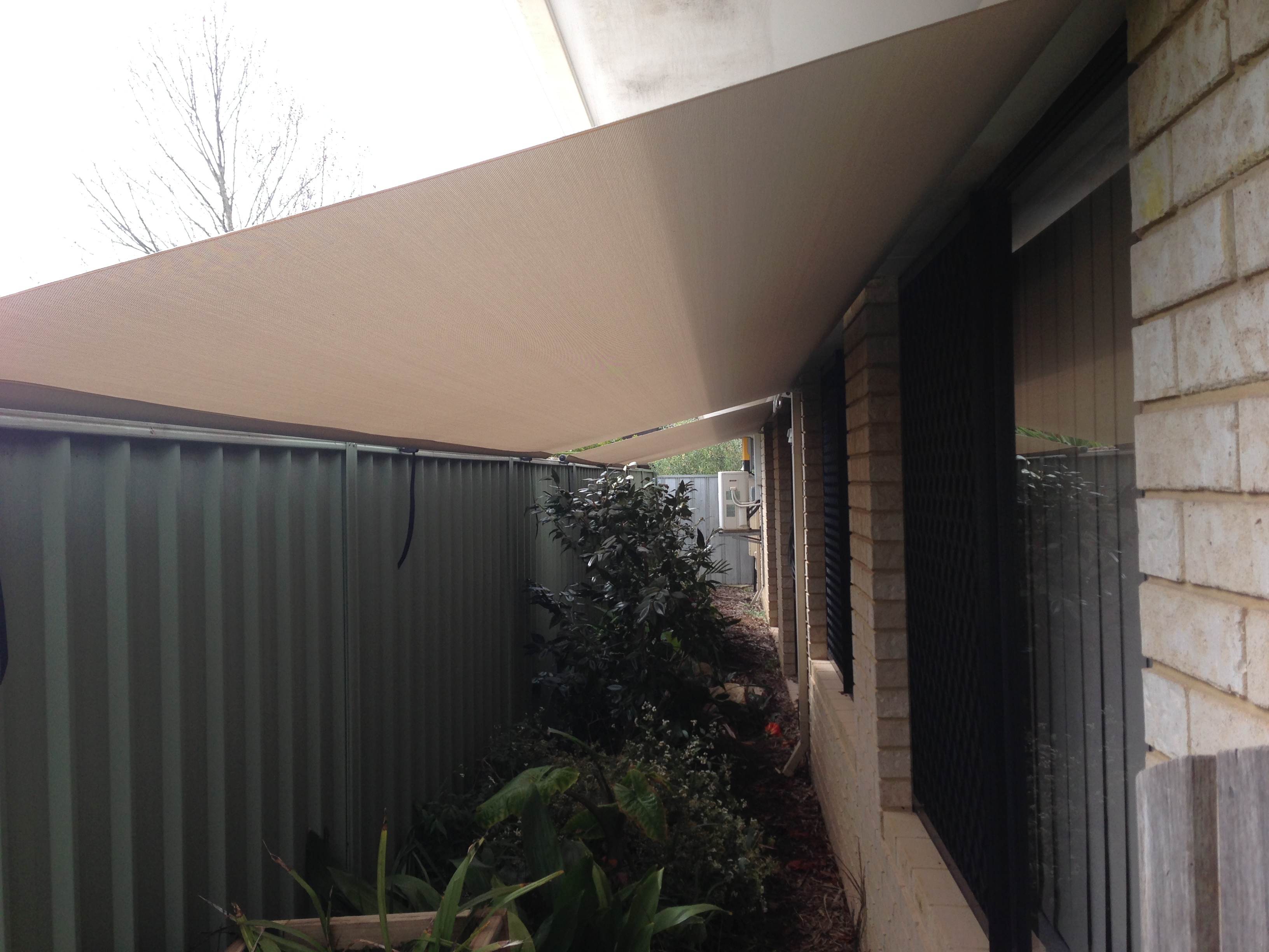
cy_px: 476
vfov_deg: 42.9
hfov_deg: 55.4
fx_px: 1210
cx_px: 634
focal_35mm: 33
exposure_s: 1/352
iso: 50
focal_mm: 4.13
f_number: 2.4
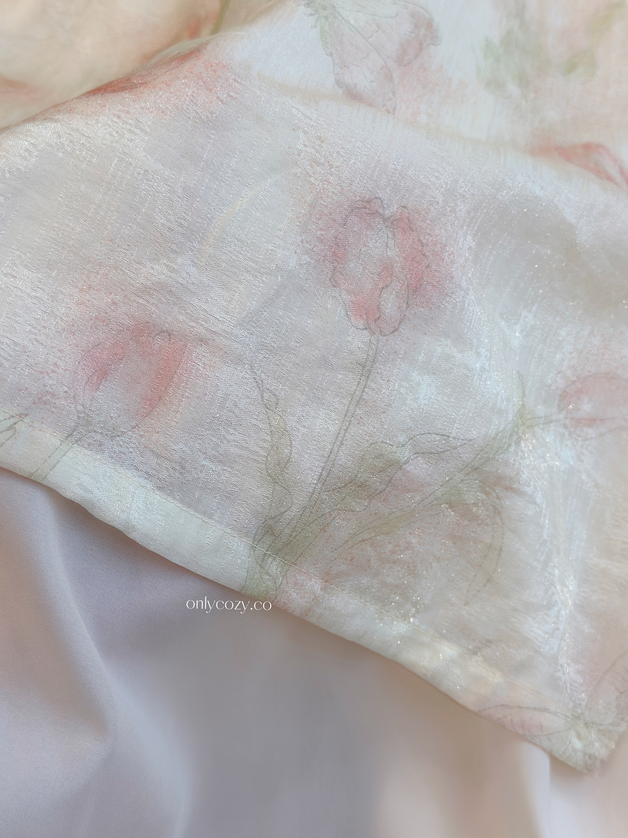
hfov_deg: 30.3
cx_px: 314
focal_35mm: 48
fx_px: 1161
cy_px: 419
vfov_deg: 39.7
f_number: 1.78
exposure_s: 1/100
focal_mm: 6.86
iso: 100
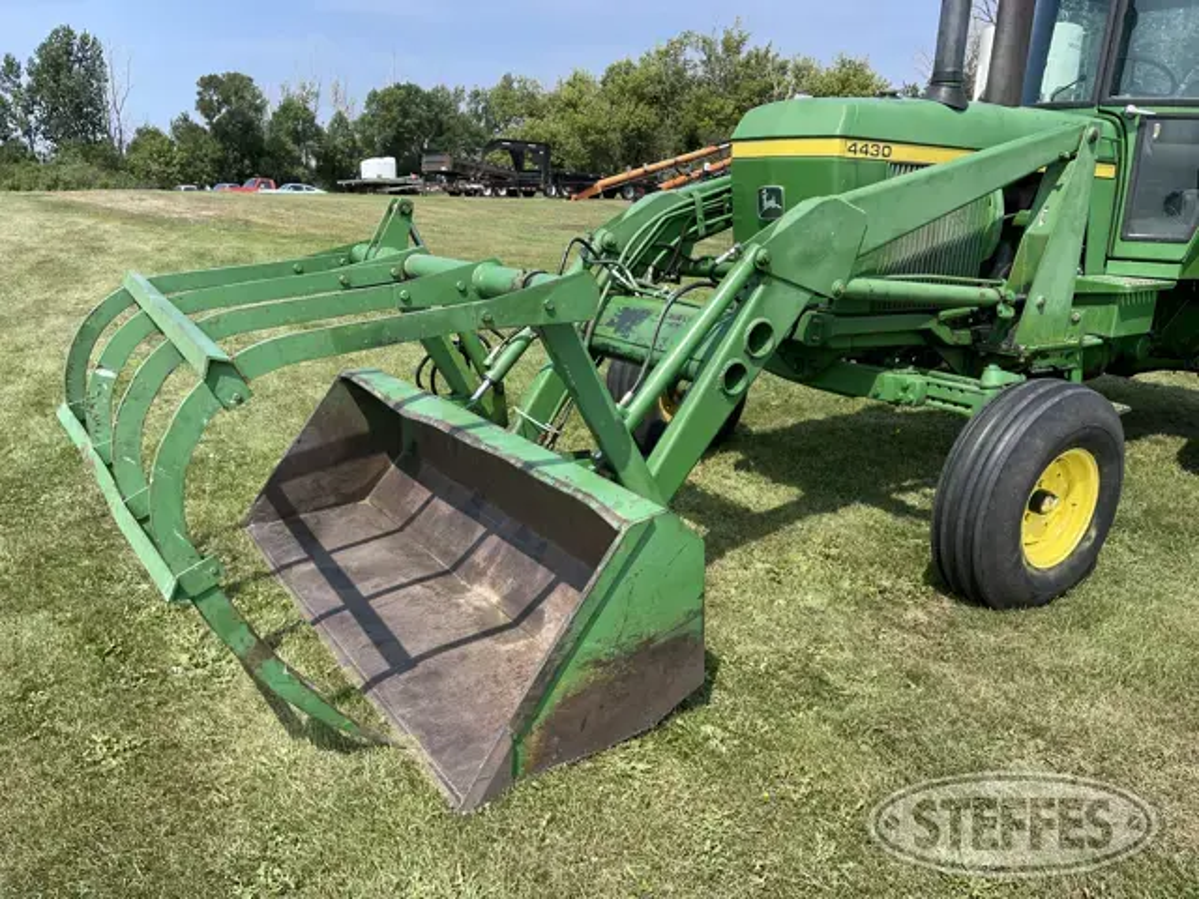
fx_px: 901
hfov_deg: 67.3
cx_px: 600
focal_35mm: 26
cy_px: 450
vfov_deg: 53.1
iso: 32
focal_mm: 5.1
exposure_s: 1/1852
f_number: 1.6
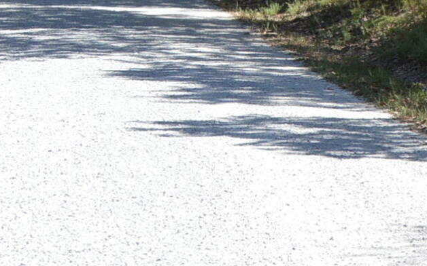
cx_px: 1014
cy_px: -149
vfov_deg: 8.7
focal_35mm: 146
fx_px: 1698
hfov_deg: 11.8
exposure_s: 1/200
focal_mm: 20
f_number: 7.1
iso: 100
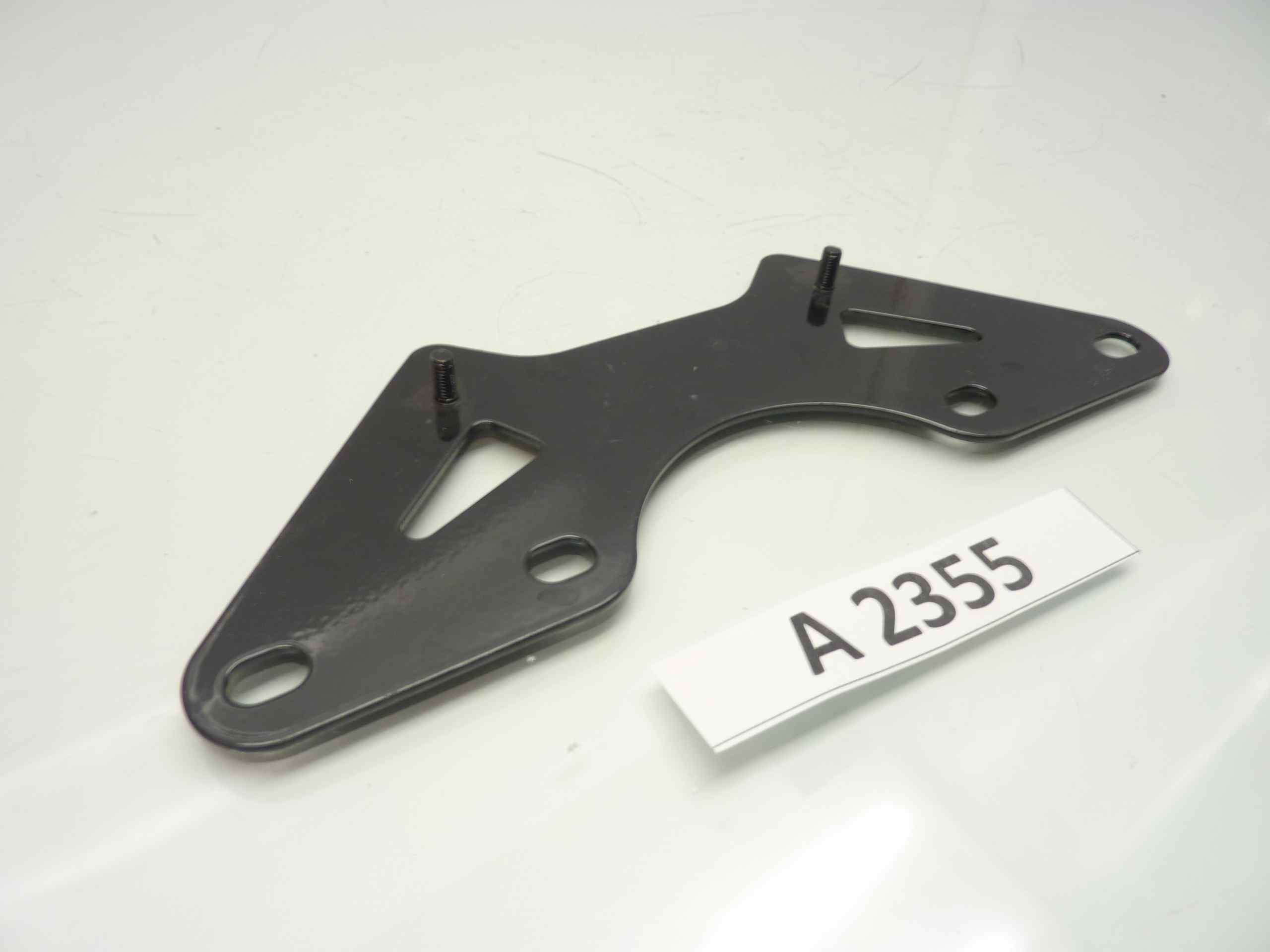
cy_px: 476
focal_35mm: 25
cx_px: 635
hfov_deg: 69.4
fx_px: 917
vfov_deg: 54.9
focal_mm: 4.1
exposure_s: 1/13
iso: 80
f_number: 3.3
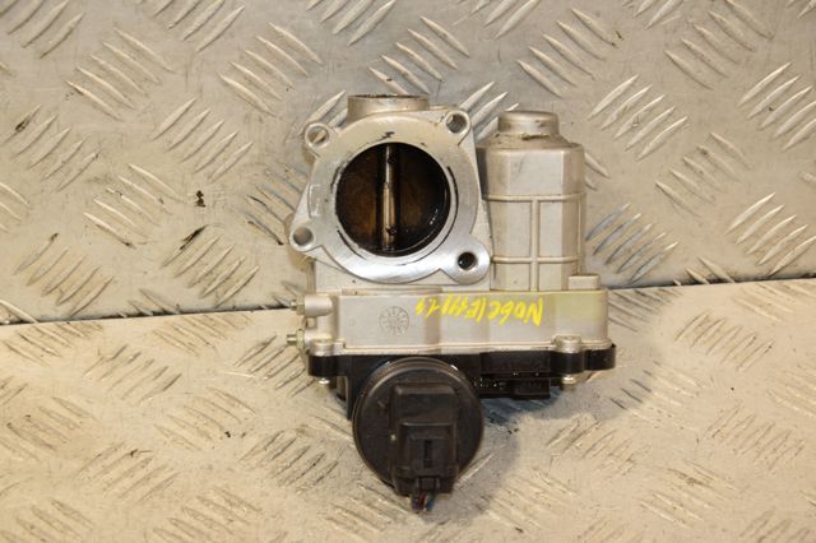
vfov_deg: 13.0
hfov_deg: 19.5
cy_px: 272
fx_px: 2379
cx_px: 408
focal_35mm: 105
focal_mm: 70
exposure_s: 1/200
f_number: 7.1
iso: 800
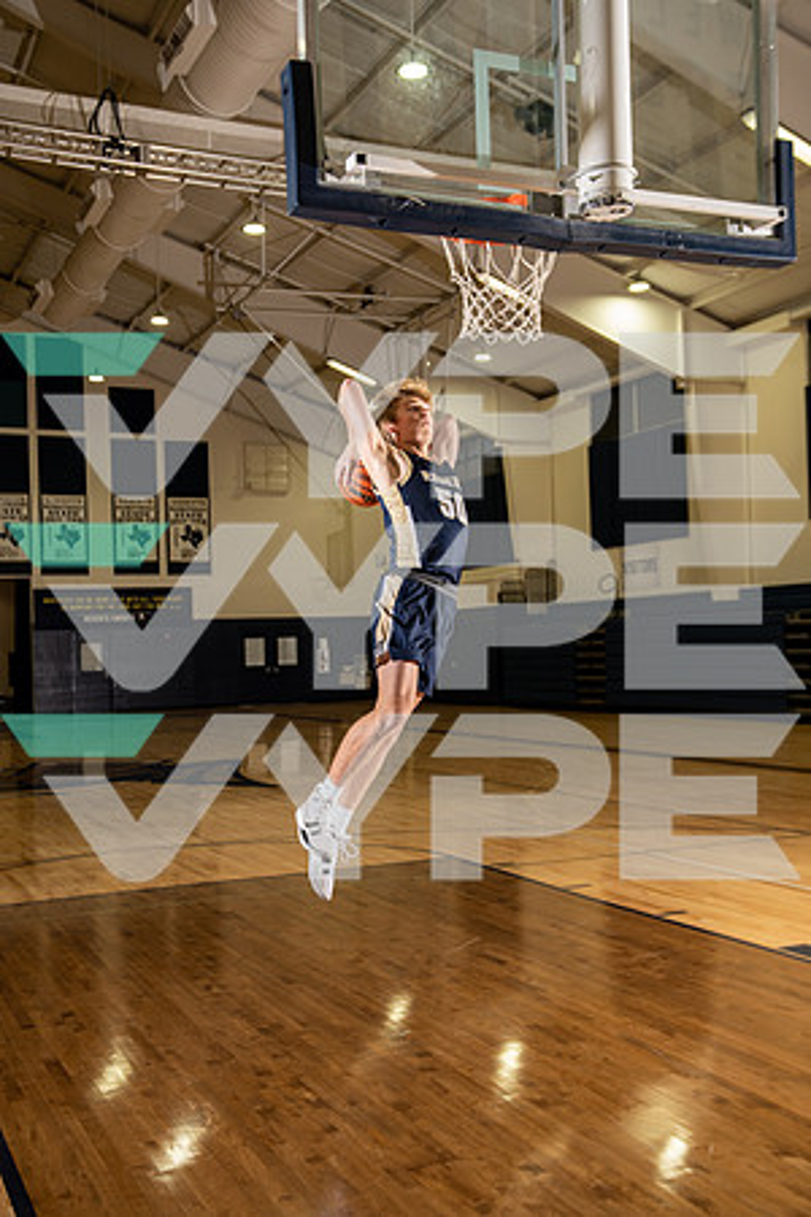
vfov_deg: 48.5
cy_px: 608
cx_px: 406
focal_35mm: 40
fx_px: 1352
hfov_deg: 33.4
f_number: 4
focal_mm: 40
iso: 400
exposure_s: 1/250
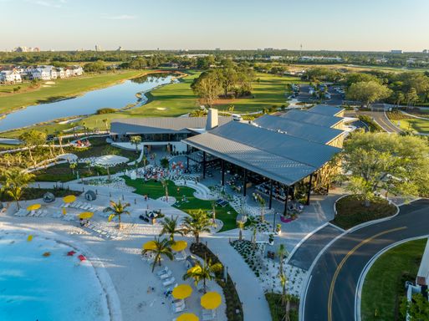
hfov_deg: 71.6
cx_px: 214
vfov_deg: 56.8
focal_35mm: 24
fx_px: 297
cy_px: 160
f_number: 6.3
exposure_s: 1/160
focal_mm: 12.29
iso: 100
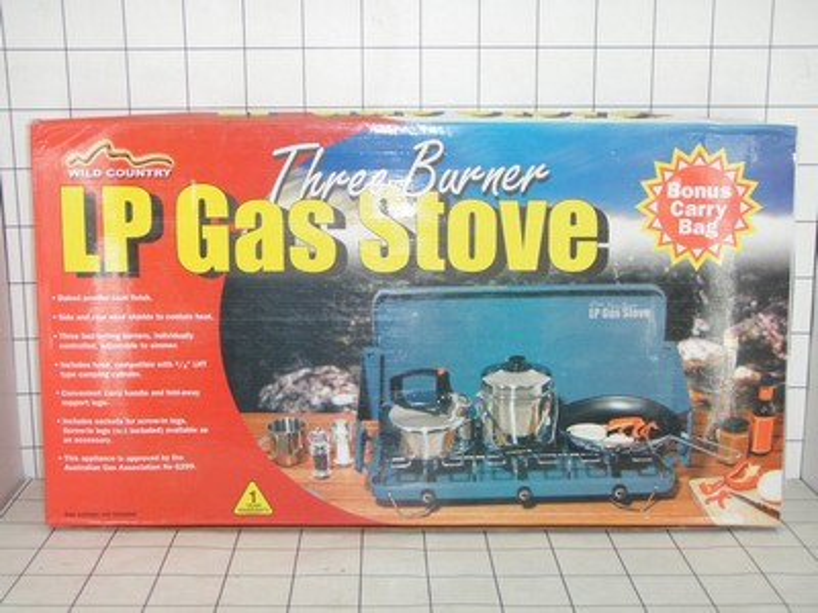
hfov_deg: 37.5
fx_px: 1205
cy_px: 306
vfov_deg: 28.6
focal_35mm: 51
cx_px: 409
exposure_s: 1/40
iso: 100
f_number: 4
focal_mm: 9.13
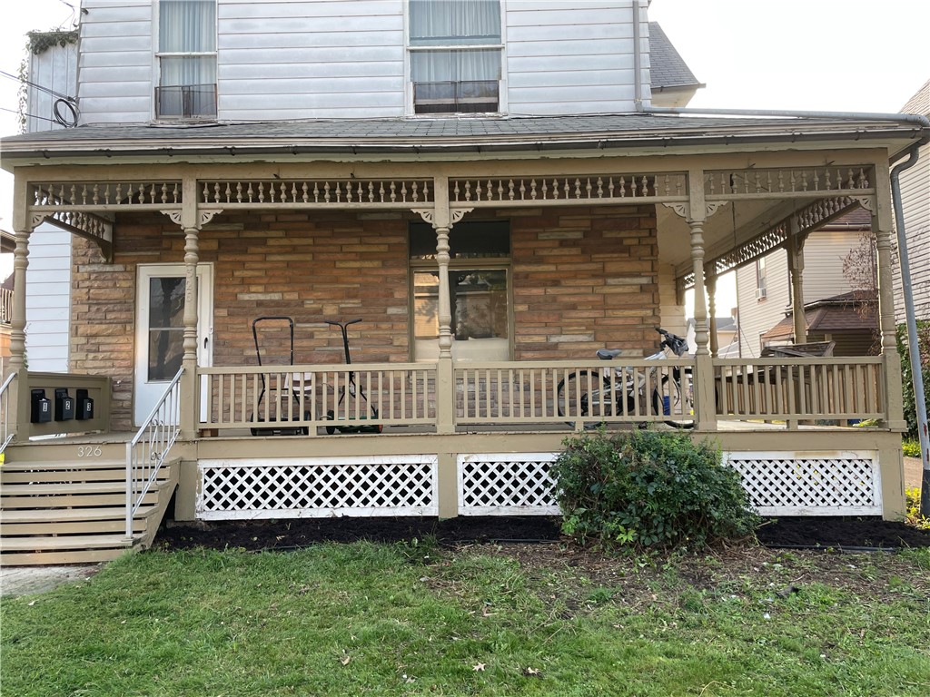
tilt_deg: +5.1
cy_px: 348
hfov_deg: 67.3
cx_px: 465
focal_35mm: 26
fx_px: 699
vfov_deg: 53.1
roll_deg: +0.7
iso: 32
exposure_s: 1/212
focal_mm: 4.2
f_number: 1.6
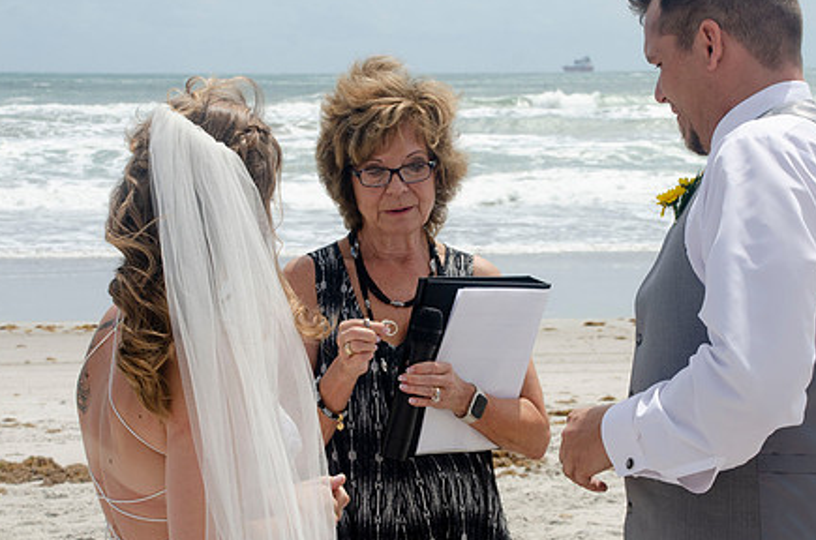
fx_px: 2171
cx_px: 486
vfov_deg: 14.2
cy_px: 274
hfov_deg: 21.3
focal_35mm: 96
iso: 100
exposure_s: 1/250
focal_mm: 48
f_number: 11
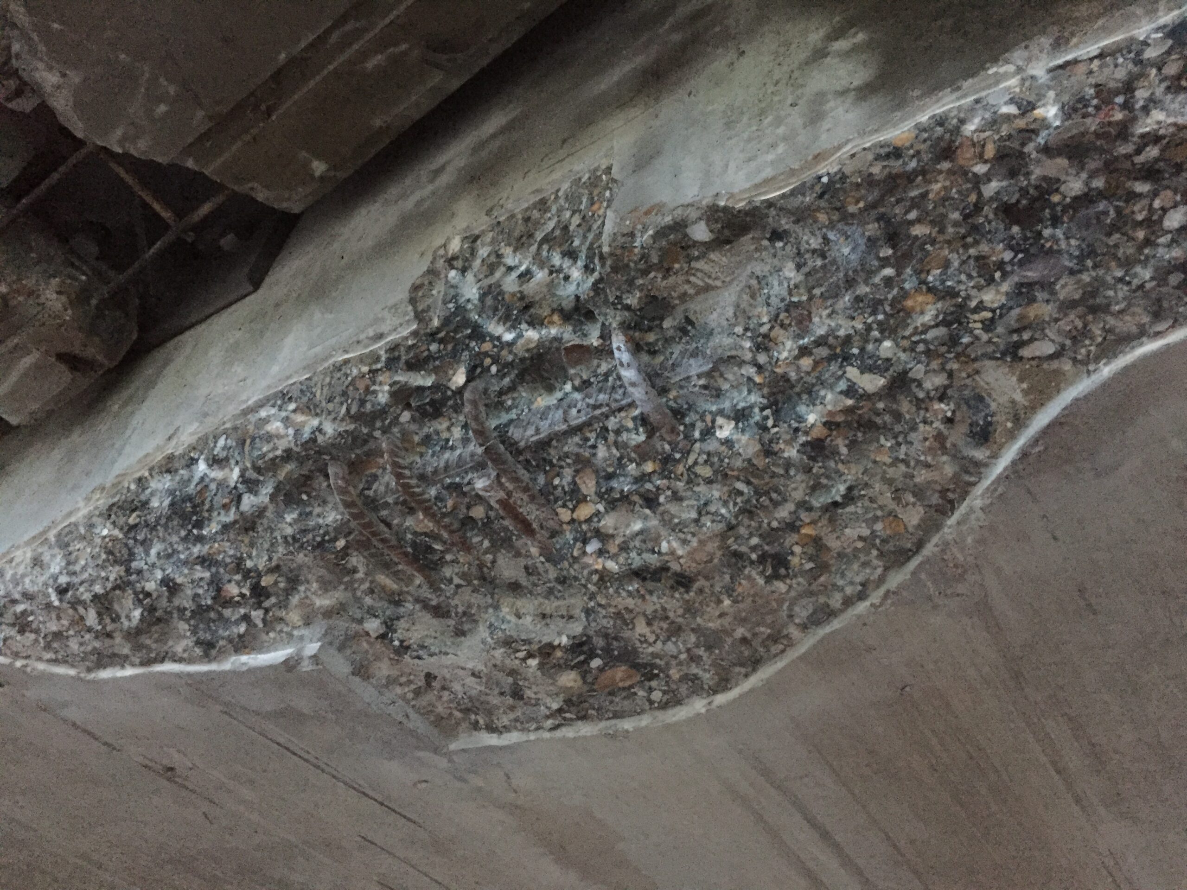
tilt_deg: +43.4
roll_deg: -11.1
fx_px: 994
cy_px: 445
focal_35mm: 29
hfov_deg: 61.7
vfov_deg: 48.2
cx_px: 594
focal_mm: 4.15
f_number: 2.2
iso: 800
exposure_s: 1/17
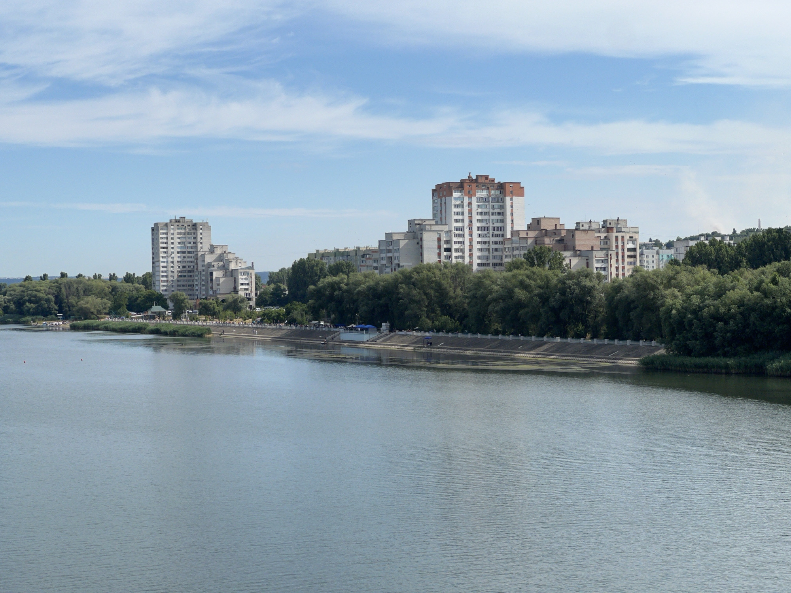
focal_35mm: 77
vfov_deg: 19.1
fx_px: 1760
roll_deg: +1.1
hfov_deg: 25.3
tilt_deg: +0.0
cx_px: 396
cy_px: 296
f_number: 2.8
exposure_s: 1/1074
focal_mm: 9
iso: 32
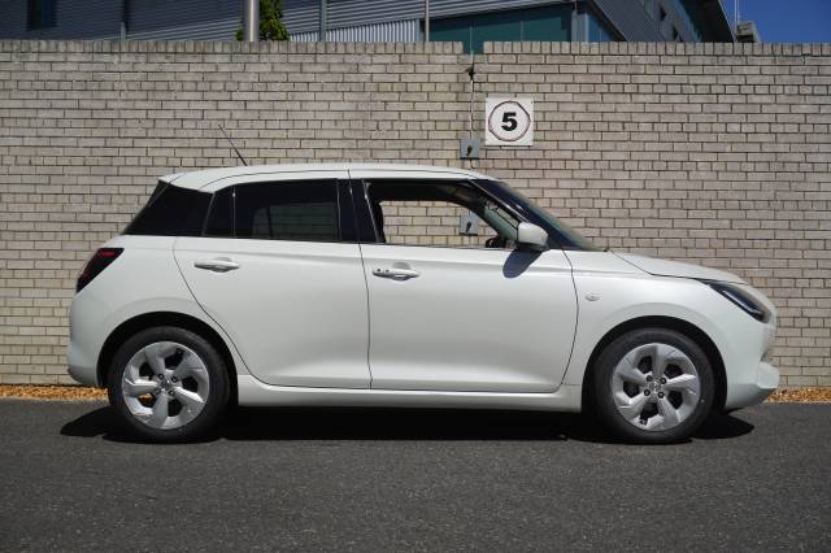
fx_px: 969
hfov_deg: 46.4
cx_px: 416
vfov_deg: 31.9
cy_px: 276
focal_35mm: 42
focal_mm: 28
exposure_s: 1/400
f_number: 7.1
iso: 100
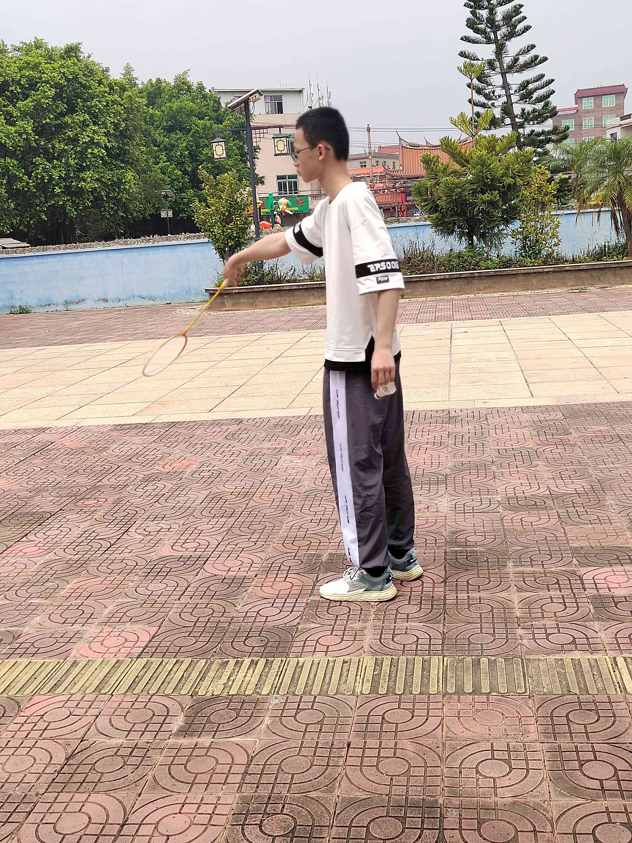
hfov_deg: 36.8
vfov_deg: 47.9
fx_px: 949
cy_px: 422
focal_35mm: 39
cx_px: 316
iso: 444
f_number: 1.9
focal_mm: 5.52
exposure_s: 1/2000
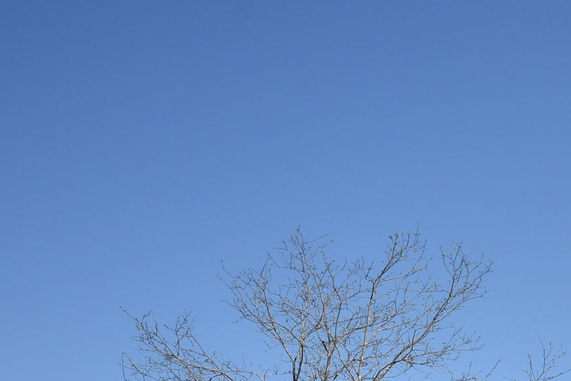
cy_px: 541
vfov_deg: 12.6
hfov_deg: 17.5
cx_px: 883
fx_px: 1650
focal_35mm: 104
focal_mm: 20
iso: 100
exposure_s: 1/250
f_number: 8
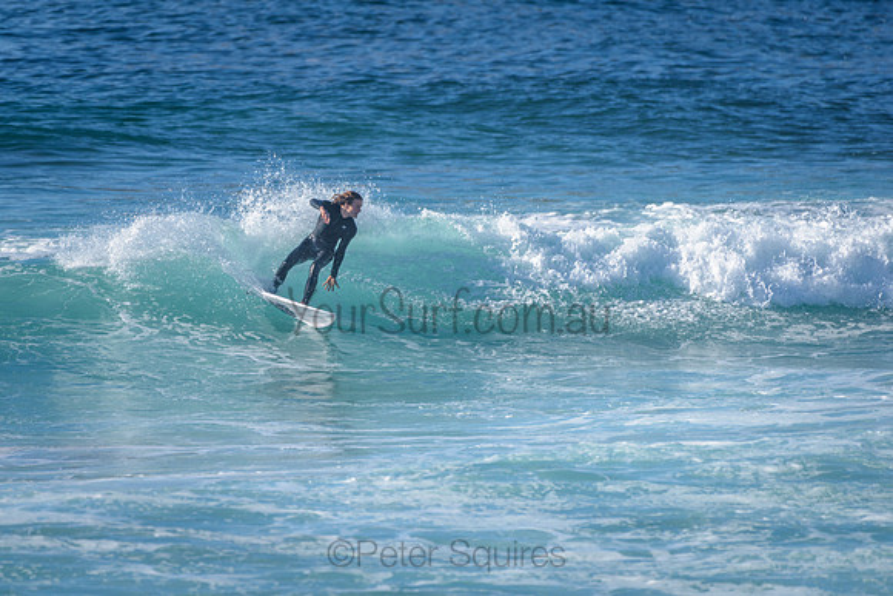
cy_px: 285
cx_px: 346
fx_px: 15204
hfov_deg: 3.4
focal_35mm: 613
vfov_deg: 2.2
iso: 200
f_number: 5.6
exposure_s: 1/2000
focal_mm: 500
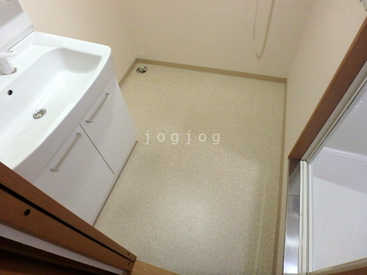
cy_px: 138
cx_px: 184
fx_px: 223
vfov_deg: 63.4
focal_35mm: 21
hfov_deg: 79.0
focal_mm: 3.7
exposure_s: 1/30
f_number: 3.5
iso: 640
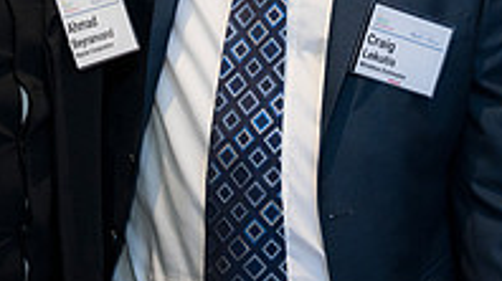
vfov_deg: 9.6
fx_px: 1636
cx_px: 261
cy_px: -105
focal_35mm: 123
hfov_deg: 17.4
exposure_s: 1/125
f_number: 4
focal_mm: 40
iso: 800
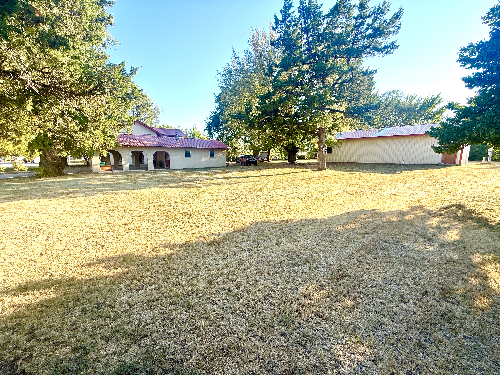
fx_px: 202
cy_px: 188
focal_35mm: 14
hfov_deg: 102.1
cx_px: 250
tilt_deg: -8.5
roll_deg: -0.5
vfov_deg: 85.7
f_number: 2.2
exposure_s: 1/540
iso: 50
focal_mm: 2.22
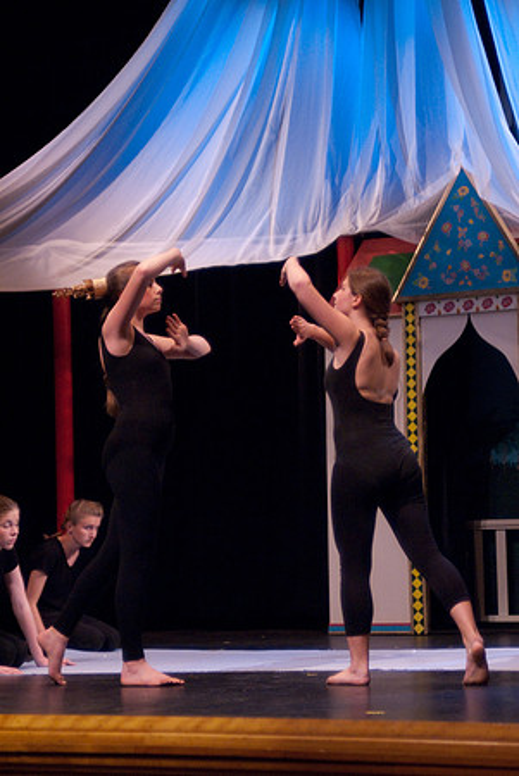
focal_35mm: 93
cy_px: 388
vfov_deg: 21.9
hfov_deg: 14.7
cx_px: 260
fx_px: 2006
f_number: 2.8
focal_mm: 62
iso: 1250
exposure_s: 1/60
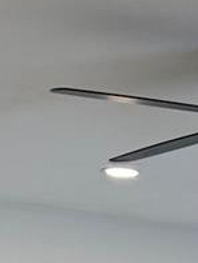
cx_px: 388
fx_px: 1112
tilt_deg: -4.7
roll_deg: +0.3
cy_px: 533
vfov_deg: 12.0
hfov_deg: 9.5
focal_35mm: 146
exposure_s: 1/210
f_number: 1.78
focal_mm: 6.76
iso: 160
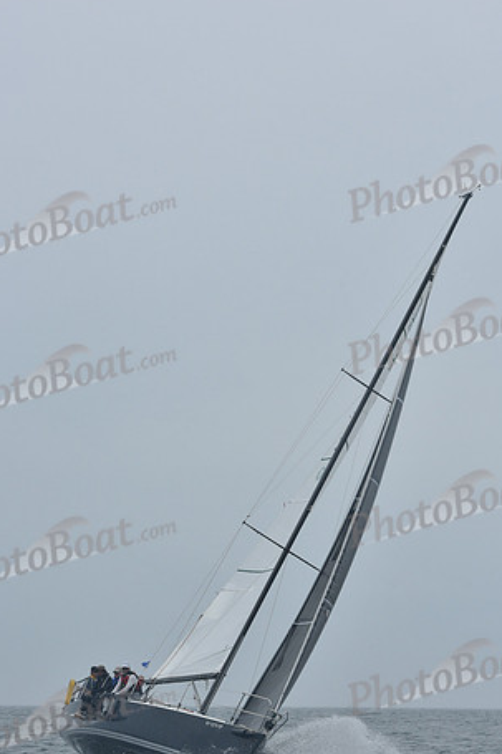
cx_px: 263
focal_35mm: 125
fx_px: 2616
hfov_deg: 11.0
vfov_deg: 16.4
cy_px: 442
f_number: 8
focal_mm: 98
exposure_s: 1/1000
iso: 320
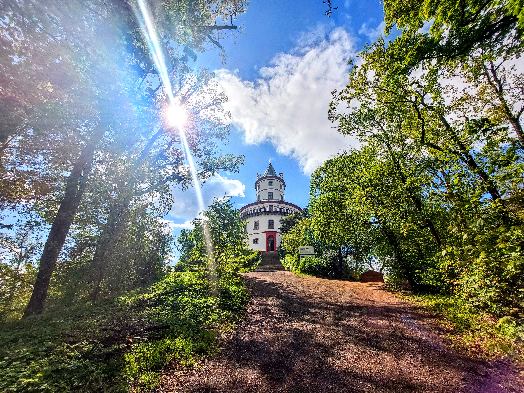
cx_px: 262
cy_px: 196
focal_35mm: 13
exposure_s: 1/3378
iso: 64
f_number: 2.2
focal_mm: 1.74
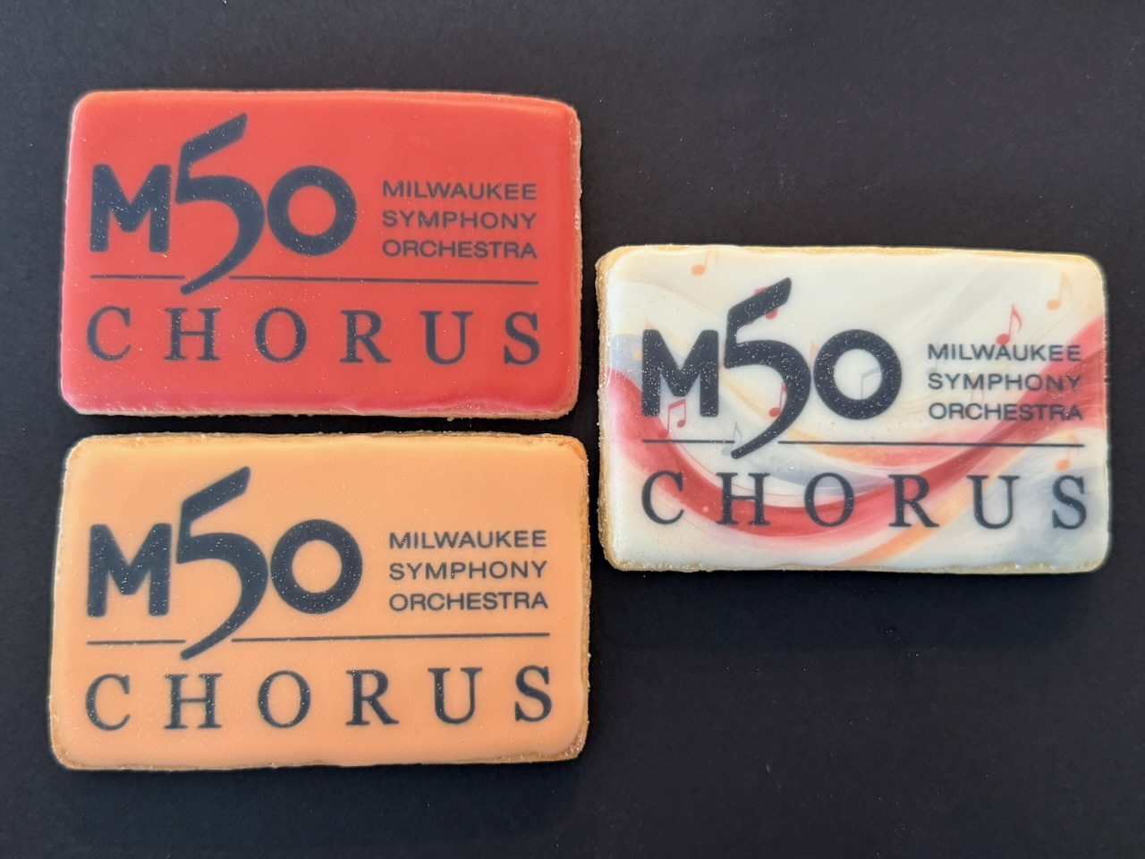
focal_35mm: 24
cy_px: 430
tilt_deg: -74.9
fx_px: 794
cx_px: 572
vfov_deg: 56.8
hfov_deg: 71.6
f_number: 1.78
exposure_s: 1/60
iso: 320
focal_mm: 6.76
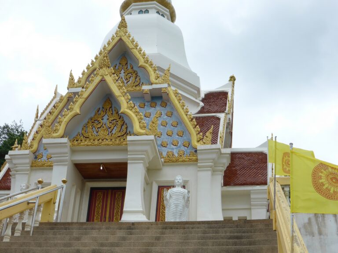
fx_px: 459
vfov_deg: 30.9
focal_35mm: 47
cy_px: 126
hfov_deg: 40.4
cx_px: 169
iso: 100
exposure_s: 1/250
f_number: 6.3
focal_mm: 8.5
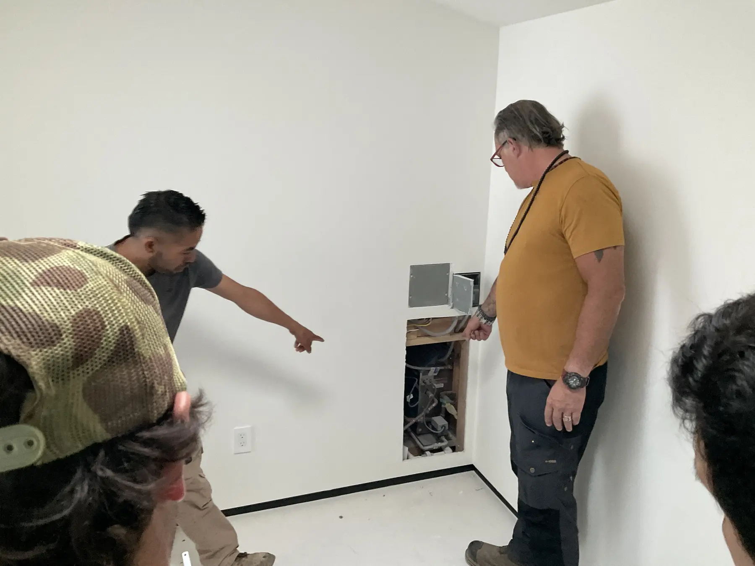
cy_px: 283
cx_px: 378
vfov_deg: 48.2
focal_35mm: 29
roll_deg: -0.2
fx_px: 633
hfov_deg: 61.7
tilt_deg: -14.5
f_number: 1.8
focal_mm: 3
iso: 160
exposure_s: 1/60
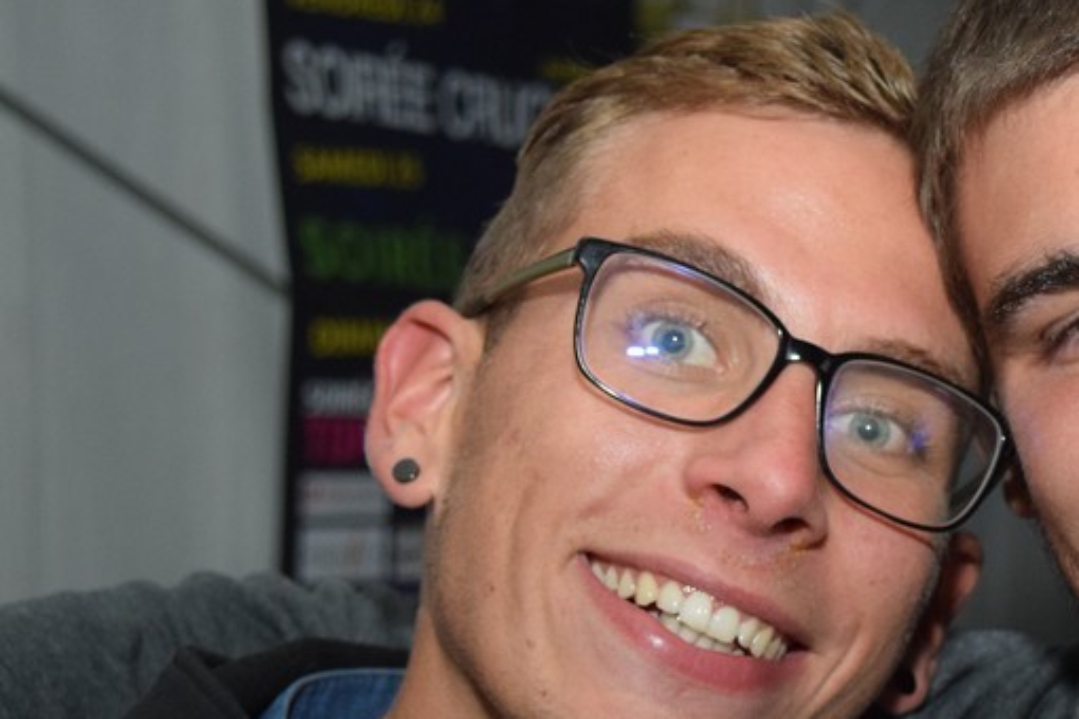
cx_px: 1002
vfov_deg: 13.2
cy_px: 467
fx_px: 3117
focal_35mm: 104
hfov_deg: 19.2
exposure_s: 1/60
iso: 1600
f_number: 4.5
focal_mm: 35
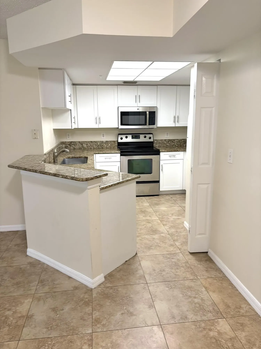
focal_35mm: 26
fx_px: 261
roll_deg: -0.7
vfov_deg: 67.3
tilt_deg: -14.8
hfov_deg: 53.1
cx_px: 130
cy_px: 174
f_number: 1.6
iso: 160
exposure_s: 1/60
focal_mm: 5.96
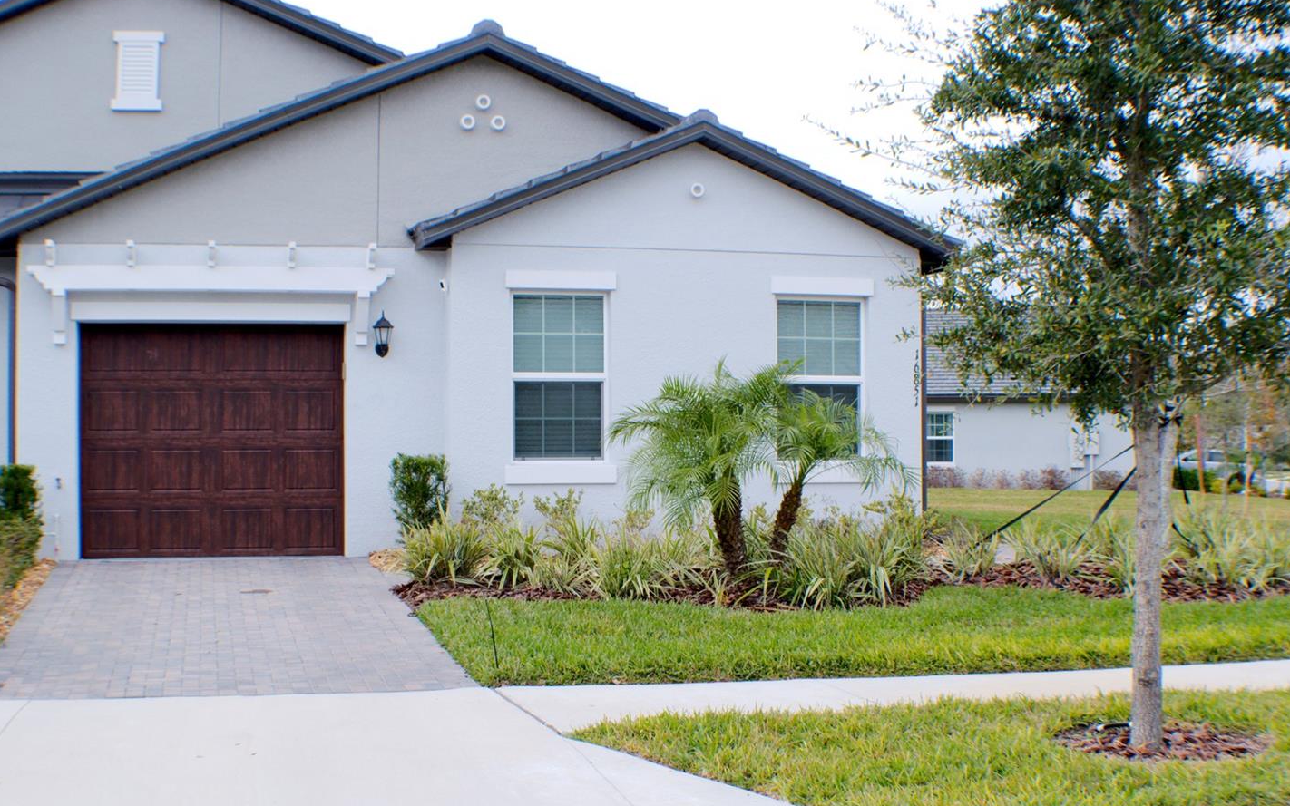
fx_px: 2426
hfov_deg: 29.8
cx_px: 663
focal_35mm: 69
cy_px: 474
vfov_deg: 18.9
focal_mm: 40
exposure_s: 1/320
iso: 200
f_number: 9
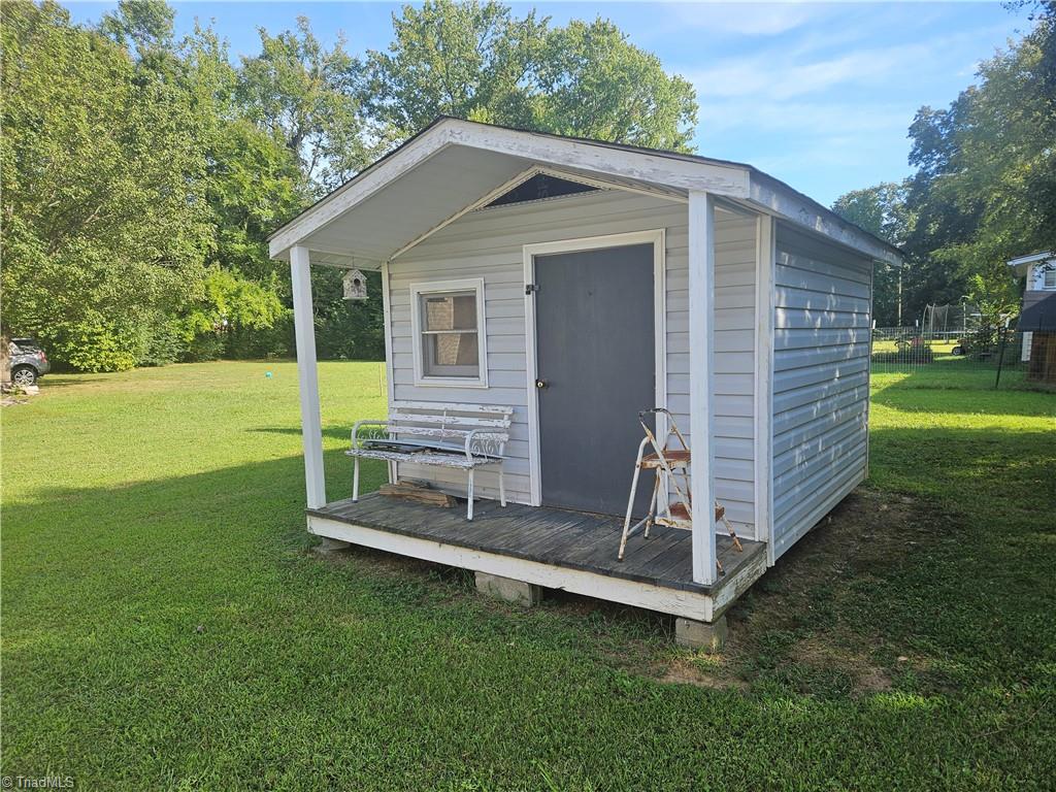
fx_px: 702
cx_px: 528
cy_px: 396
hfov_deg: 73.9
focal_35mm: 23
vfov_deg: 58.9
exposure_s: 1/453
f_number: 1.8
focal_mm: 5.4
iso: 25
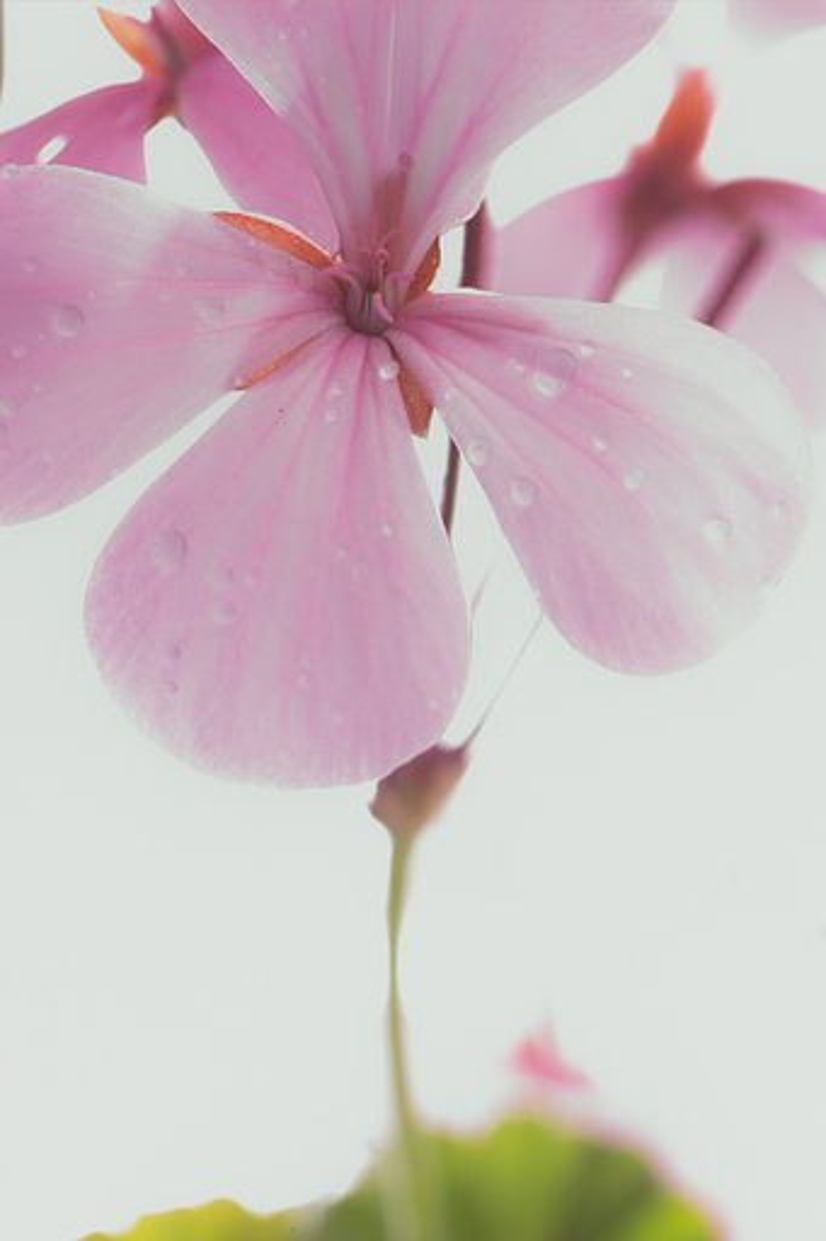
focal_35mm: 85
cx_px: 413
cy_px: 620
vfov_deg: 23.9
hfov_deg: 16.1
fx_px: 2927
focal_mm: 50
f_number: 8
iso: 100
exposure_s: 1/60
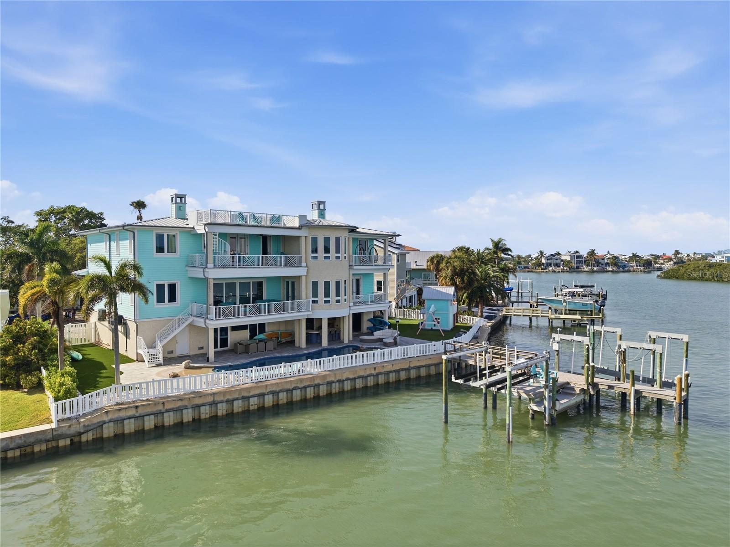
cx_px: 365
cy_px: 274
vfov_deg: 56.8
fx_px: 506
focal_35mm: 24
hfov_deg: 71.6
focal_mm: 8.7
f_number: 1.8
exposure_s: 1/1500
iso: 130
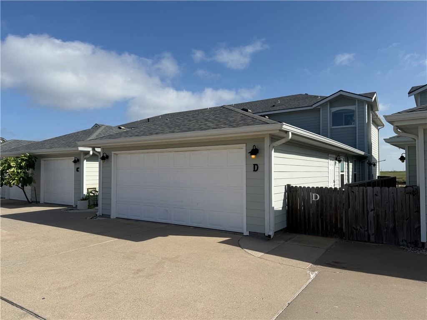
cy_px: 160
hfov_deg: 71.6
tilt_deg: +2.2
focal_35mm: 24
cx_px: 214
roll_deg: +0.5
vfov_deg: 56.8
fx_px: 296
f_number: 1.78
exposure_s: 1/6711
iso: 80
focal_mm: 6.76
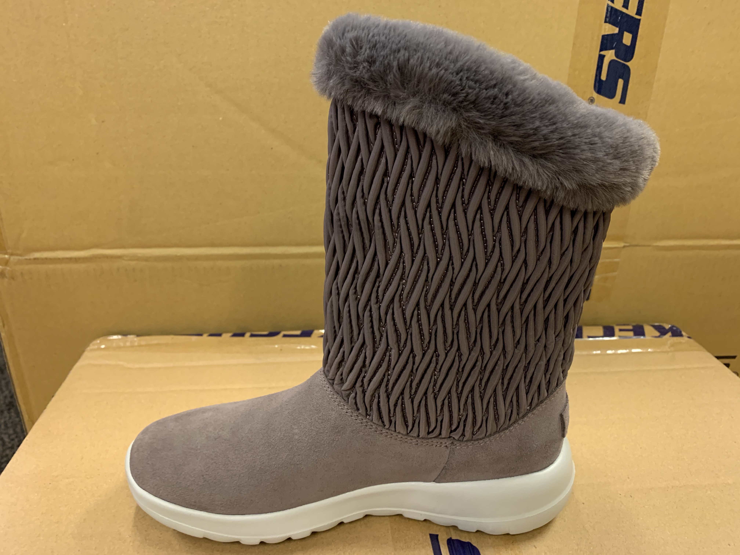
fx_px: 556
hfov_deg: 67.3
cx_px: 370
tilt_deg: -24.3
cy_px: 278
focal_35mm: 26
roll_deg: -1.2
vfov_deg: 53.1
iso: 200
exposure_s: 1/50
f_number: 1.8
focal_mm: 4.25
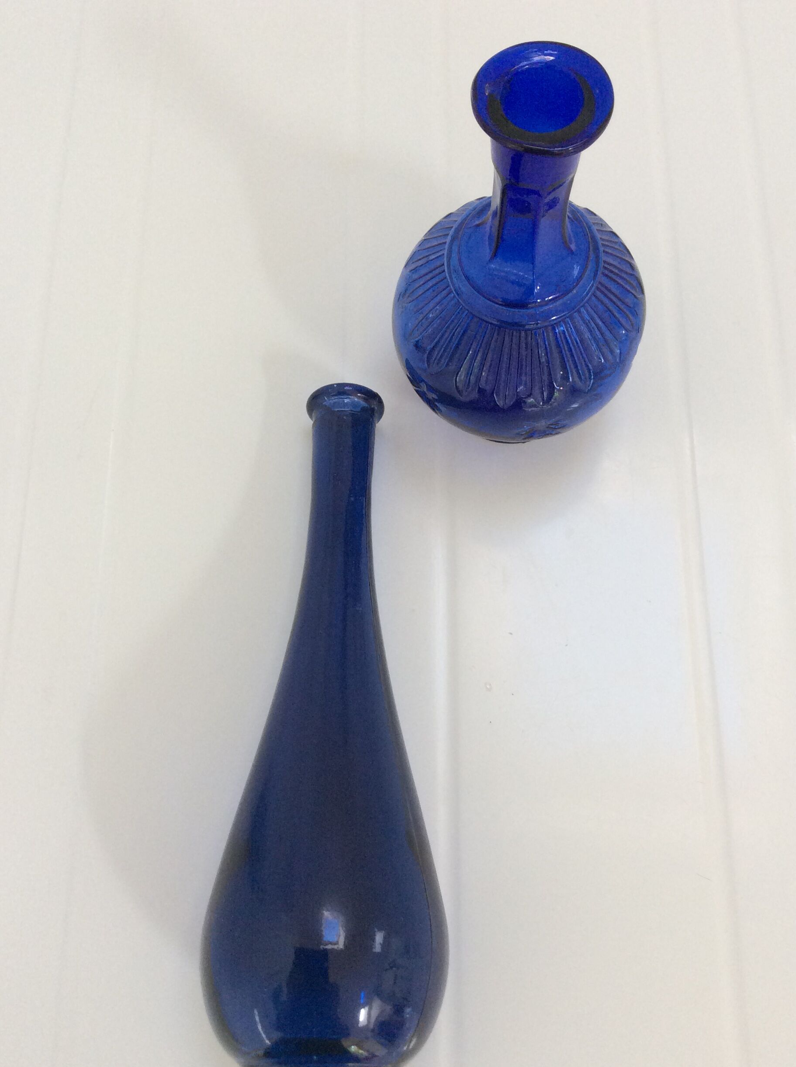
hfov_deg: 41.7
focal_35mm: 34
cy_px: 566
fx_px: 1045
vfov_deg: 54.0
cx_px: 401
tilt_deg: -71.0
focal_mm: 3.3
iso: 64
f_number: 2.4
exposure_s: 1/100
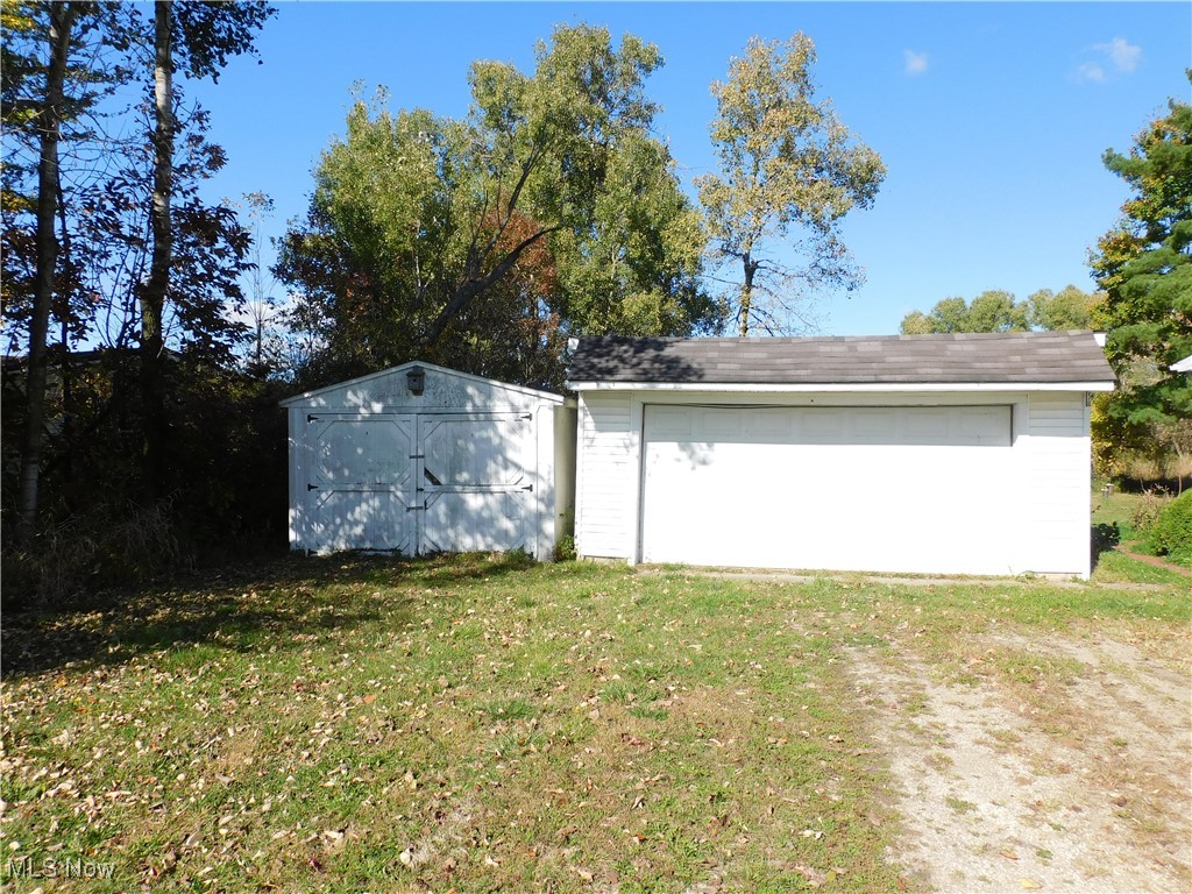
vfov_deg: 56.8
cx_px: 596
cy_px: 447
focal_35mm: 24
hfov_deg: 71.6
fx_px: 826
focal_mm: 4.3
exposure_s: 1/1250
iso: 125
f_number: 3.3
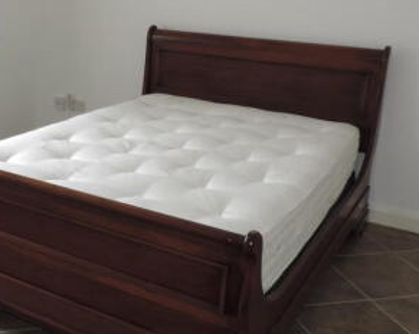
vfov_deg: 31.9
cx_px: 104
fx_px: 582
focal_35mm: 47
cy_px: 132
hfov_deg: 38.6
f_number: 3
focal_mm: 4.3
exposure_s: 1/40
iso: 140
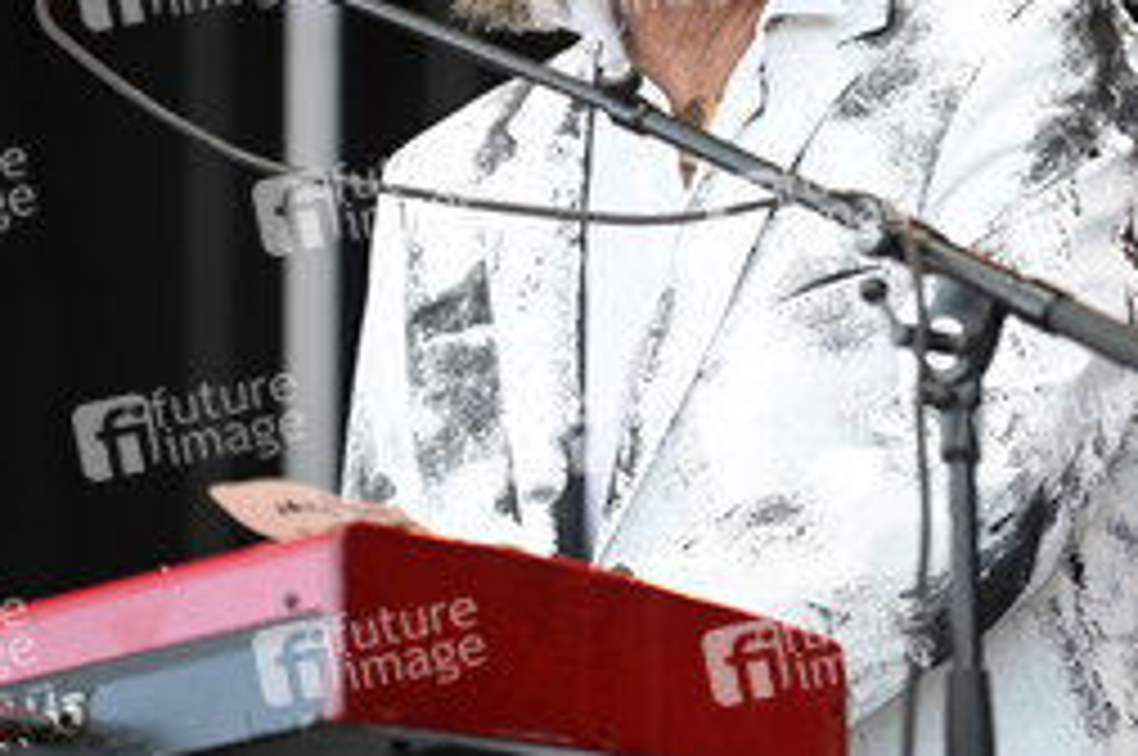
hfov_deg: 6.8
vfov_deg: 4.5
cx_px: 699
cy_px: 90
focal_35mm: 303
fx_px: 9566
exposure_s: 1/400
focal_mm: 170
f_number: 2.8
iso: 320
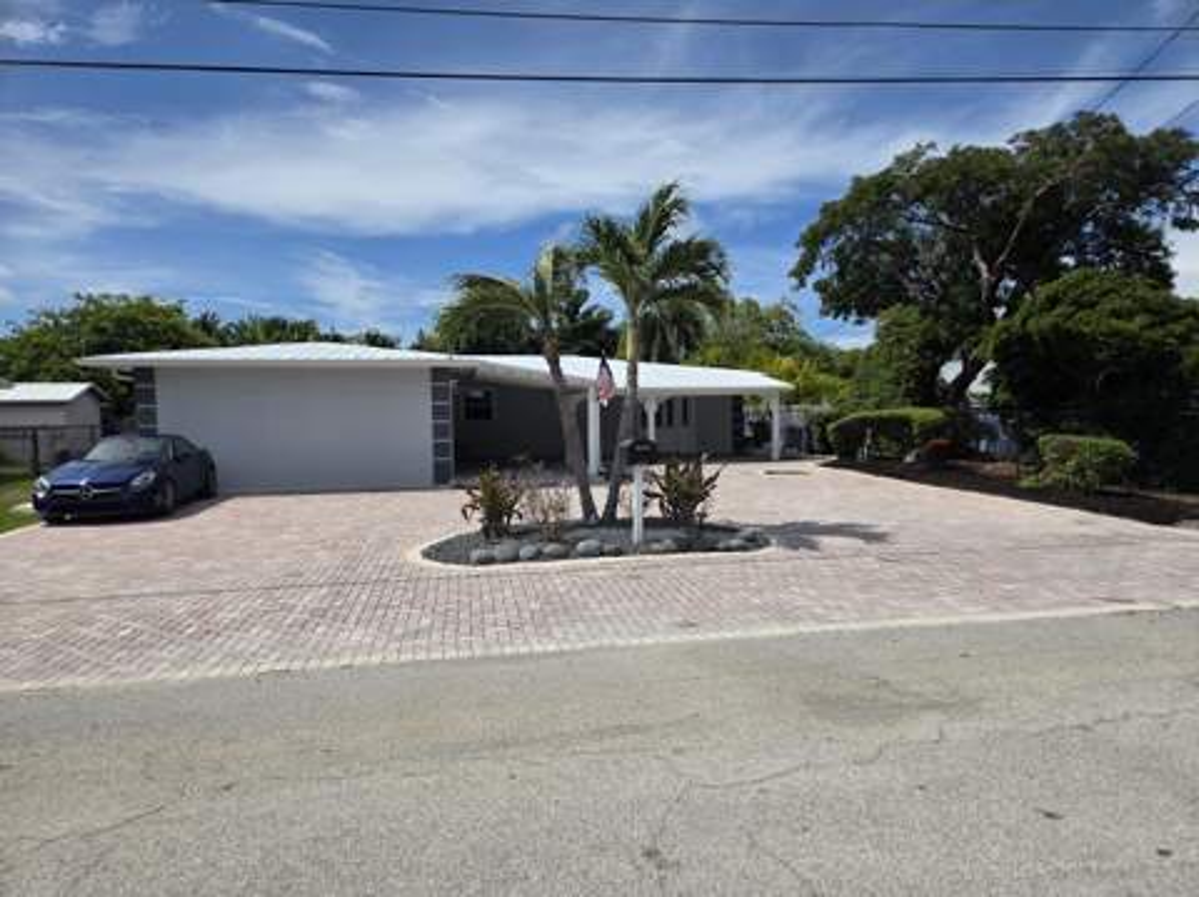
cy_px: 448
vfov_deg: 58.8
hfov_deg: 74.0
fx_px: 796
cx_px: 600
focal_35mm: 23
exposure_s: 1/7891
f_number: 1.8
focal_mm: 5.4
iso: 64
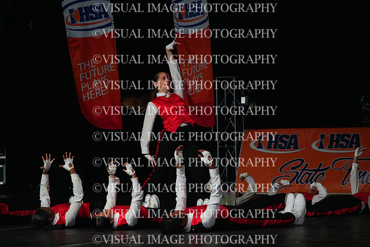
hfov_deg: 7.9
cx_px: 185
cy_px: 124
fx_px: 2673
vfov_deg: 5.3
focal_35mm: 260
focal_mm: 260
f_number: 5.6
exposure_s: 1/1000
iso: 12800
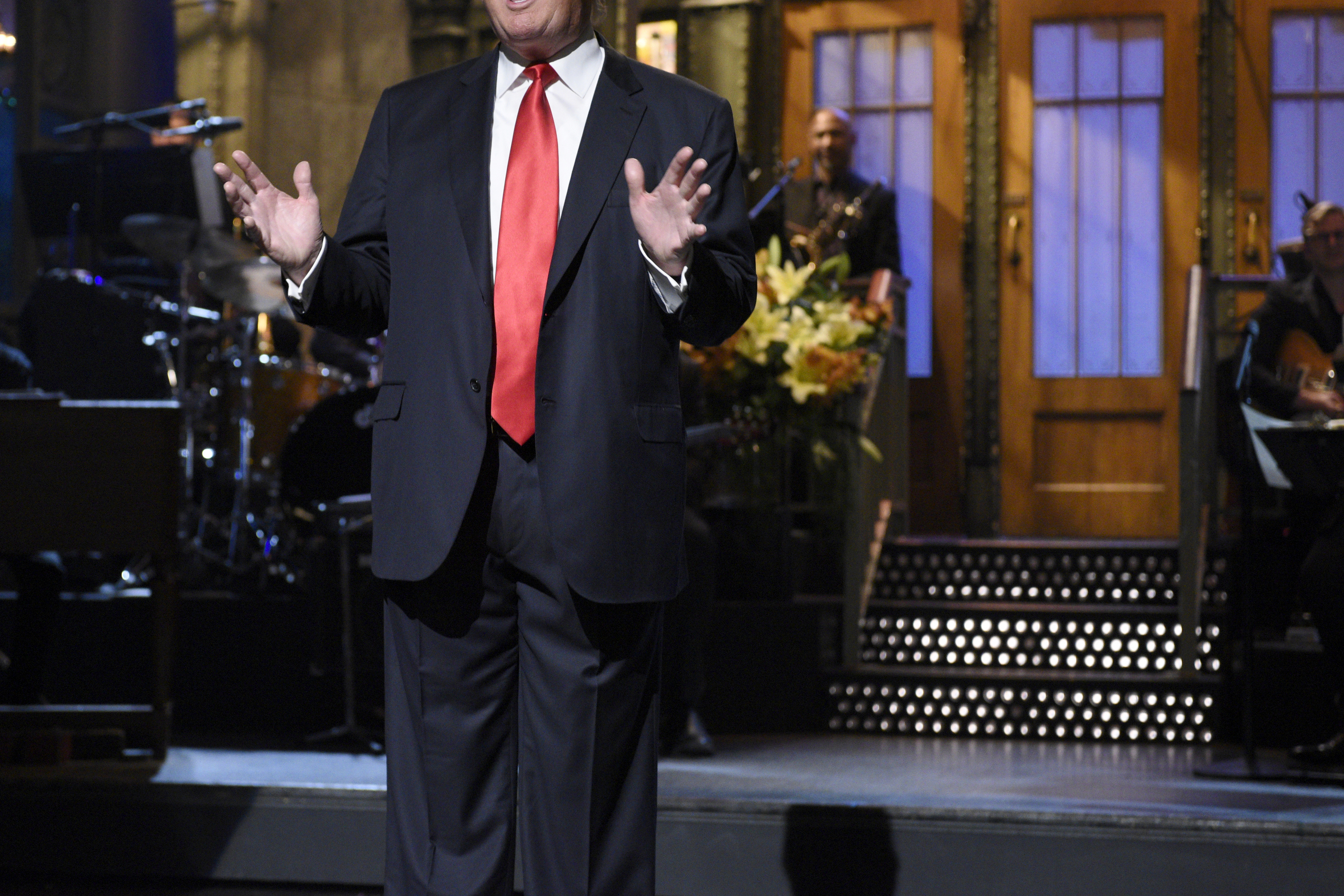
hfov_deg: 22.8
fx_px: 3322
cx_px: 509
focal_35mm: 89
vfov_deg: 15.3
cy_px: 345
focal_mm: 70
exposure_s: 1/125
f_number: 3.5
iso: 3200
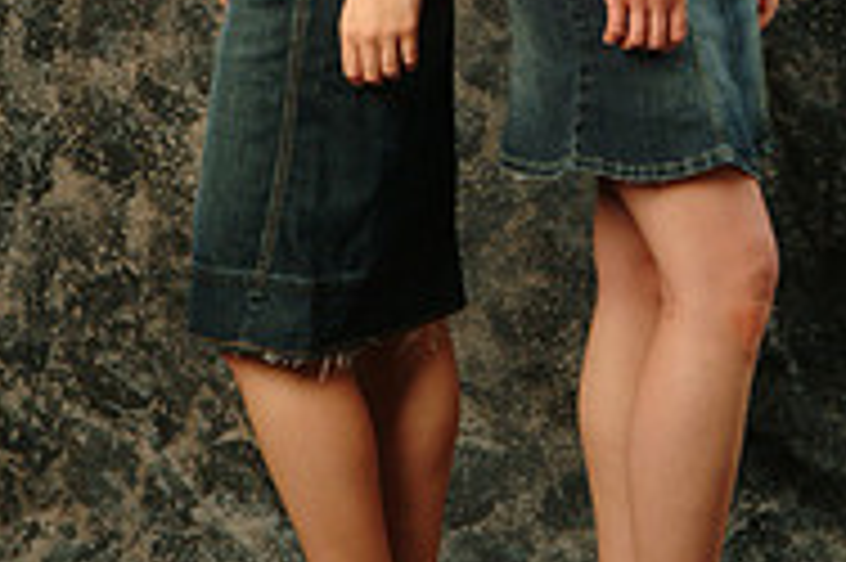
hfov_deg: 9.1
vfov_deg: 6.0
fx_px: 5311
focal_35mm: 226
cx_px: 484
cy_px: -211
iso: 400
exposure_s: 1/125
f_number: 13
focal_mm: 63
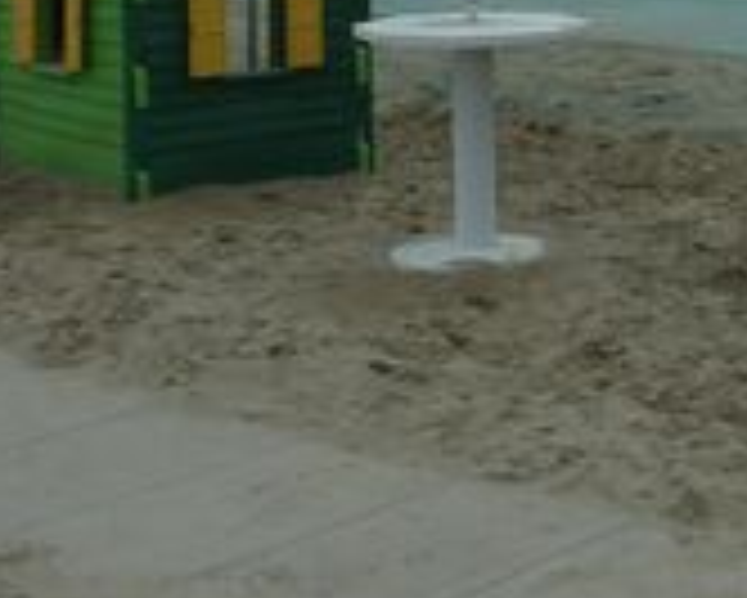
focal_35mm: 94
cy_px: -72
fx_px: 2079
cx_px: 837
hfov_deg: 19.4
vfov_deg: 15.9
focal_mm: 4.1
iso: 80
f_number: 5.6
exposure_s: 1/500
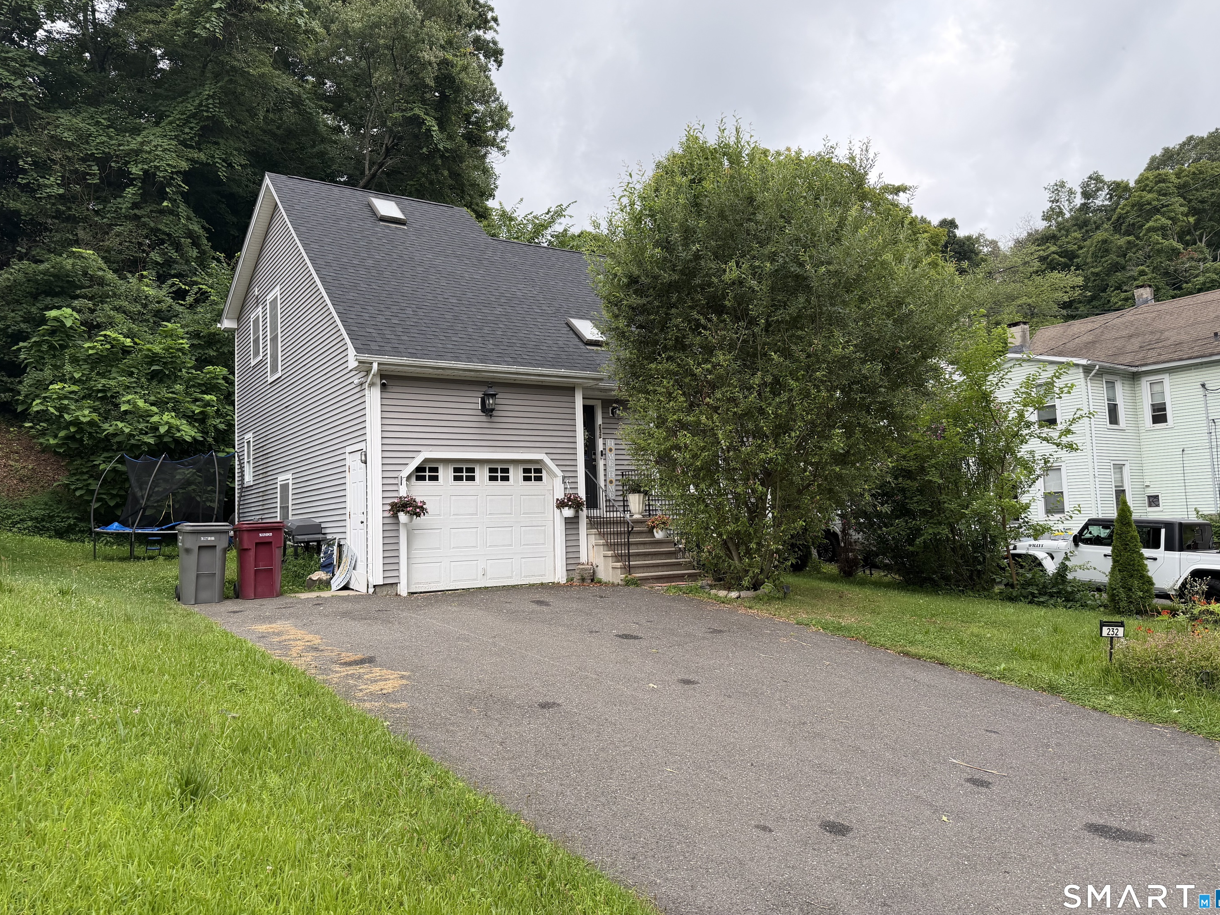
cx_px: 617
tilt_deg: +4.7
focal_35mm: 25
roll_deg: +2.0
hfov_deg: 69.4
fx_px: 881
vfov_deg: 54.9
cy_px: 441
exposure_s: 1/249
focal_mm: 6.76
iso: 80
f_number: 1.78
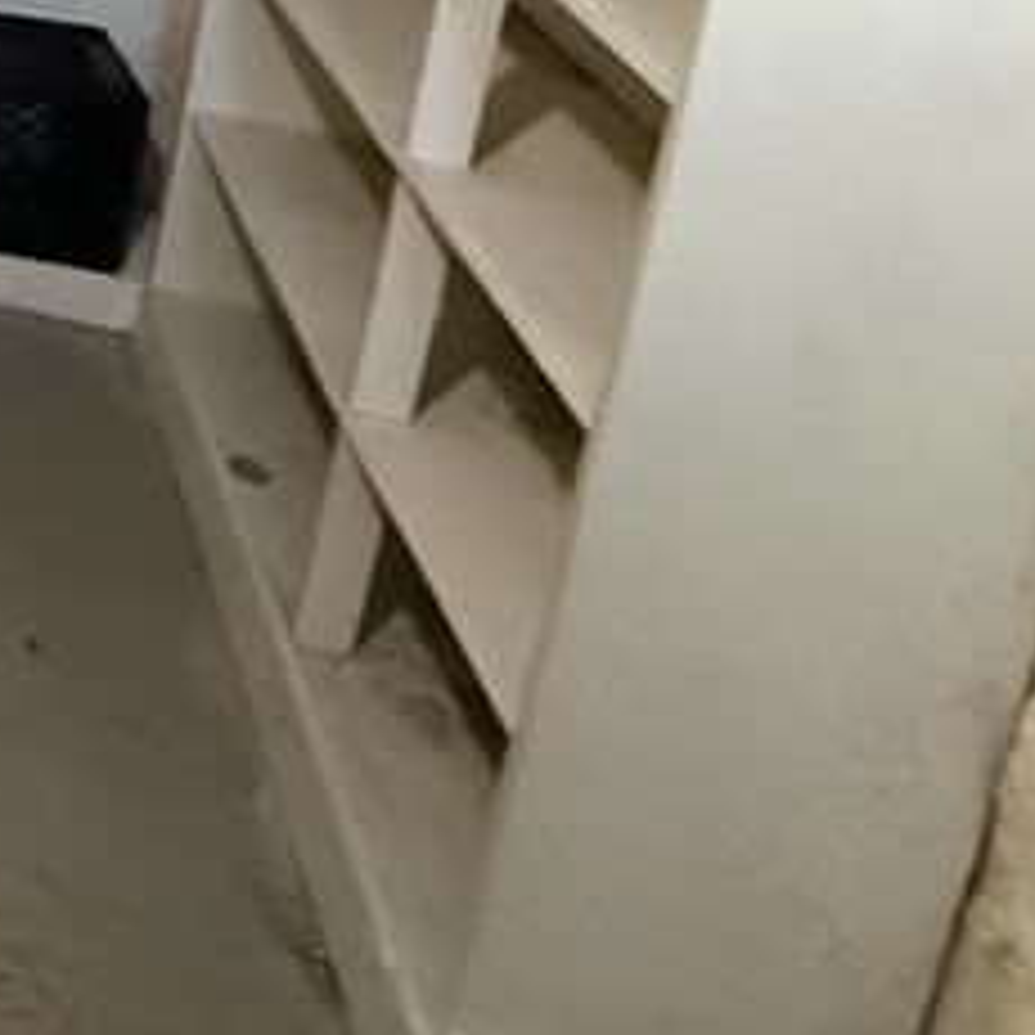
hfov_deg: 18.5
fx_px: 1861
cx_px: -1080
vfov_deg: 26.2
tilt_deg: -11.9
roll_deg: -1.2
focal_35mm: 55
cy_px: -328
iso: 1250
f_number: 2.2
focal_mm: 2.22
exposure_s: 1/60
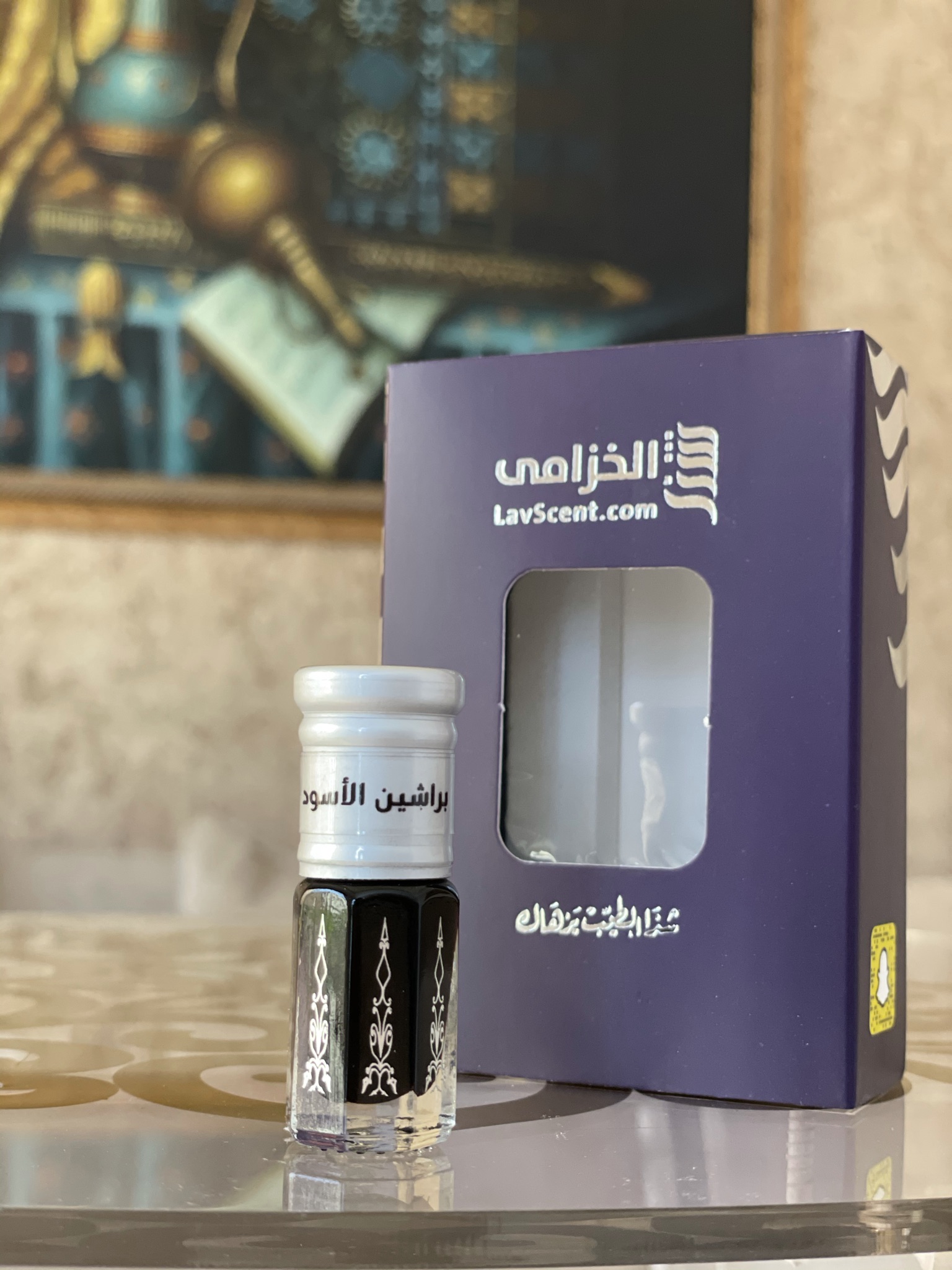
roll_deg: -2.3
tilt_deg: +4.6
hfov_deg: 28.0
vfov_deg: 36.8
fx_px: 1907
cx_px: 476
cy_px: 635
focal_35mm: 52
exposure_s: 1/40
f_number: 2
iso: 200
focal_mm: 6
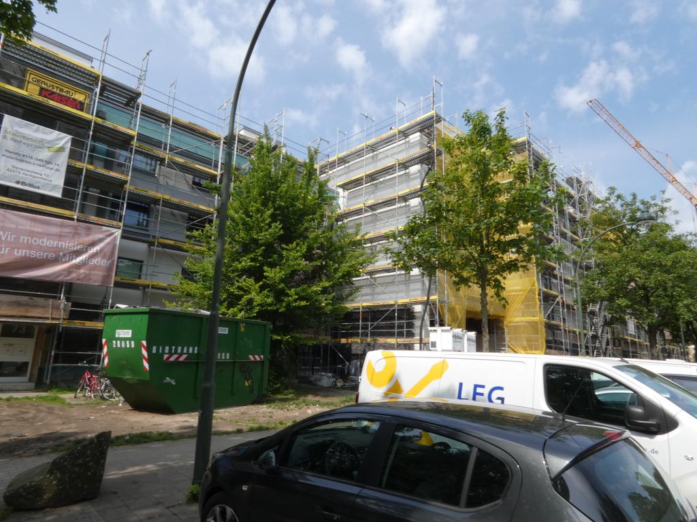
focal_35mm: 20
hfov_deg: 81.7
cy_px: 261
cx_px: 348
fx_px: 403
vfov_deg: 66.0
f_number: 8
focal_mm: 3.6
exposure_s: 1/160
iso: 80
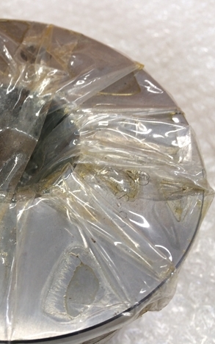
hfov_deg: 28.6
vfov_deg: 47.2
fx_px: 393
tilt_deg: -56.3
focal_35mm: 42
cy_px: 169
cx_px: -3
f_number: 2.2
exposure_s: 1/30
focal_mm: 4.15
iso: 50
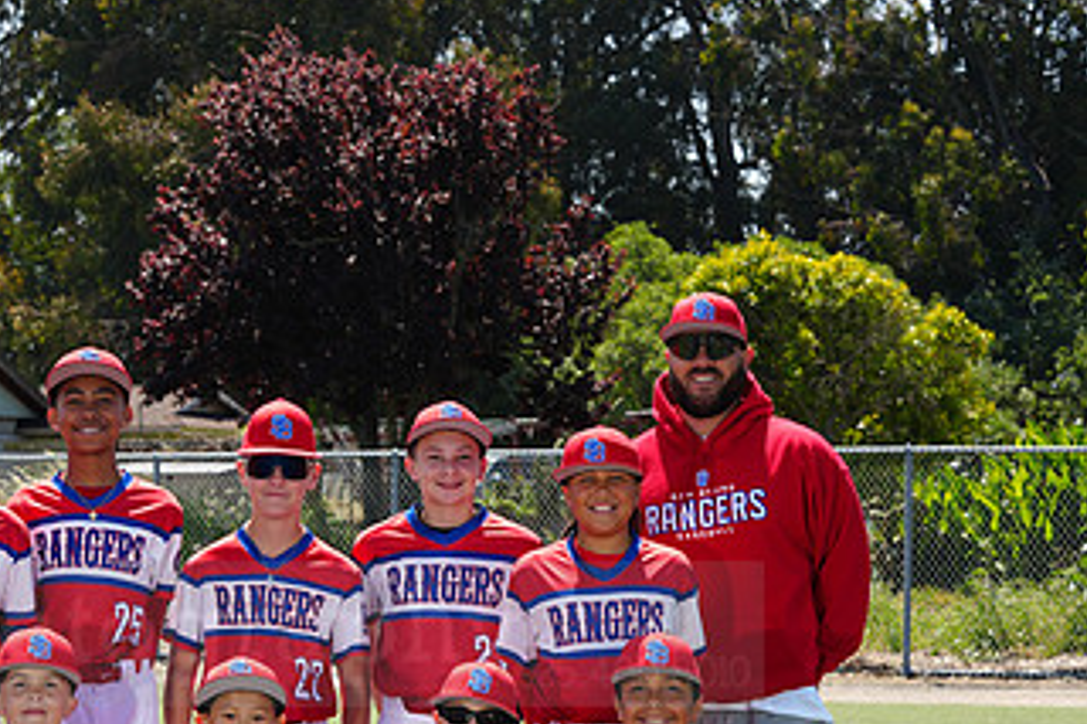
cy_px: 607
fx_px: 3833
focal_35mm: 127
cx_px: 105
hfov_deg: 15.9
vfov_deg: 10.7
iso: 160
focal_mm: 70
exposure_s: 1/250
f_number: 8
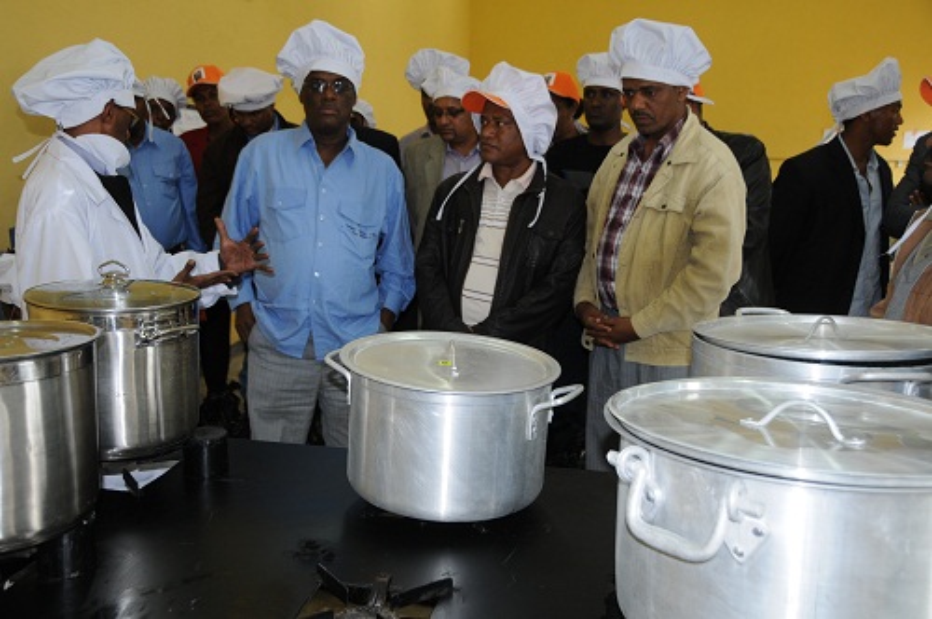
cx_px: 466
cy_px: 310
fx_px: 1008
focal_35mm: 39
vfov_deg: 34.1
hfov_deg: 49.6
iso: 400
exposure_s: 1/60
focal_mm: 26
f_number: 4
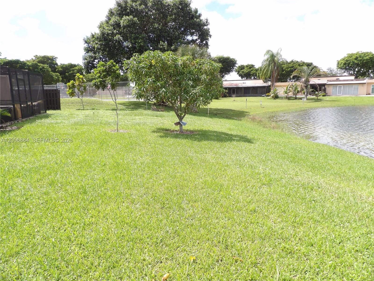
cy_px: 140
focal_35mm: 24
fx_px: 259
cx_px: 187
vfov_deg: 56.8
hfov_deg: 71.6
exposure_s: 1/539
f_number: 3.2
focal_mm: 4.3
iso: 100
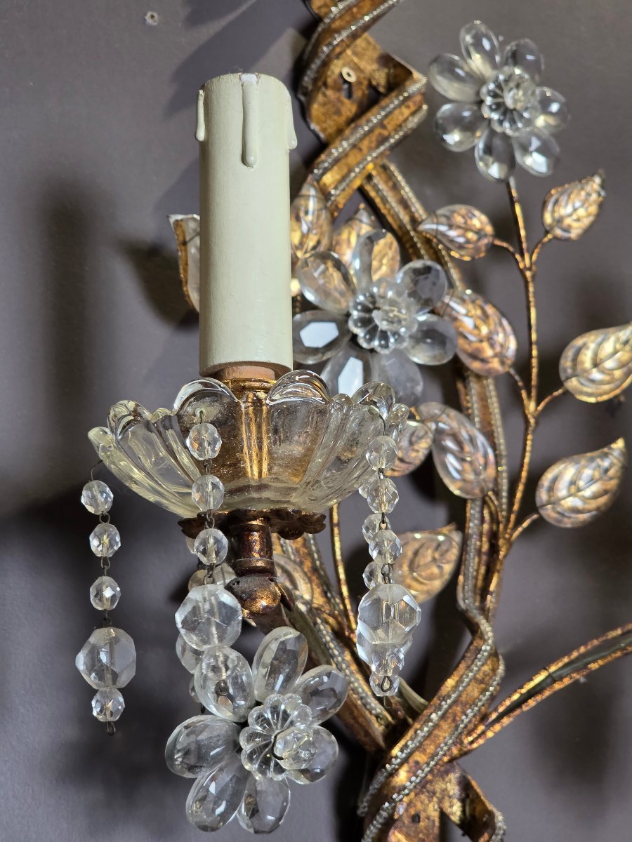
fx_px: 1680
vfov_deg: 28.2
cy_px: 421
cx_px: 316
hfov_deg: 21.3
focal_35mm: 69
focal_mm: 7.9
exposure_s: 1/100
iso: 200
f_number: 2.4
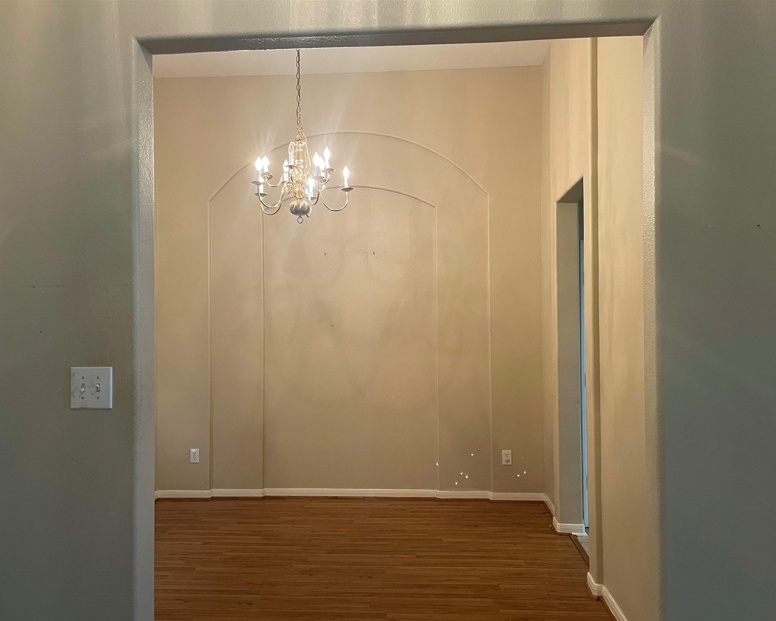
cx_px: 382
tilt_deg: +1.1
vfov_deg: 51.5
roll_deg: +0.7
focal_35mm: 28
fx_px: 643
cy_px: 321
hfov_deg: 62.2
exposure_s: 1/60
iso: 200
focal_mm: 4.2
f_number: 1.6
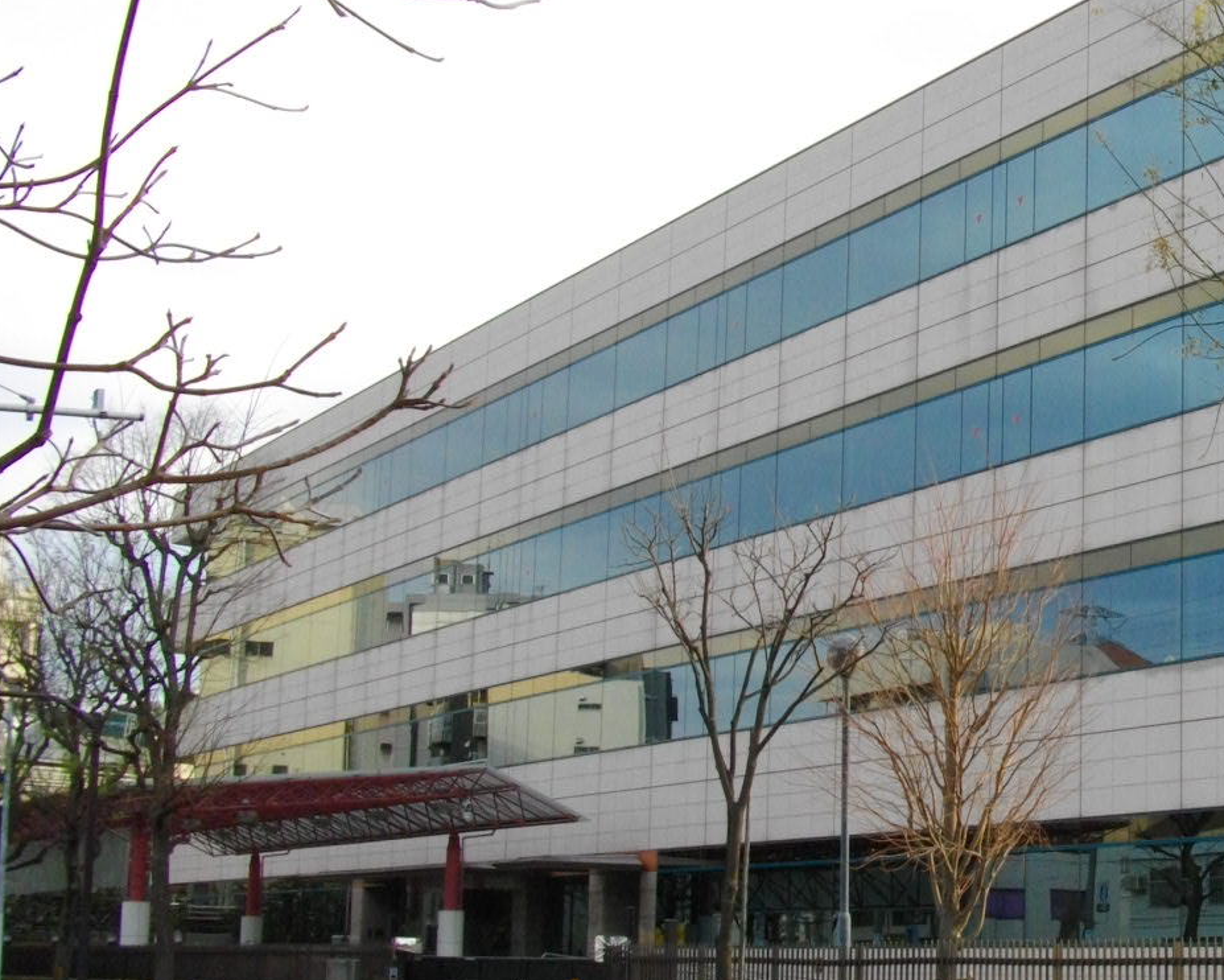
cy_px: 502
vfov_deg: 22.2
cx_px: 1154
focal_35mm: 69
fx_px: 2500
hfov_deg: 26.4
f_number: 5.5
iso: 100
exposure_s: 1/125
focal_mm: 5.7
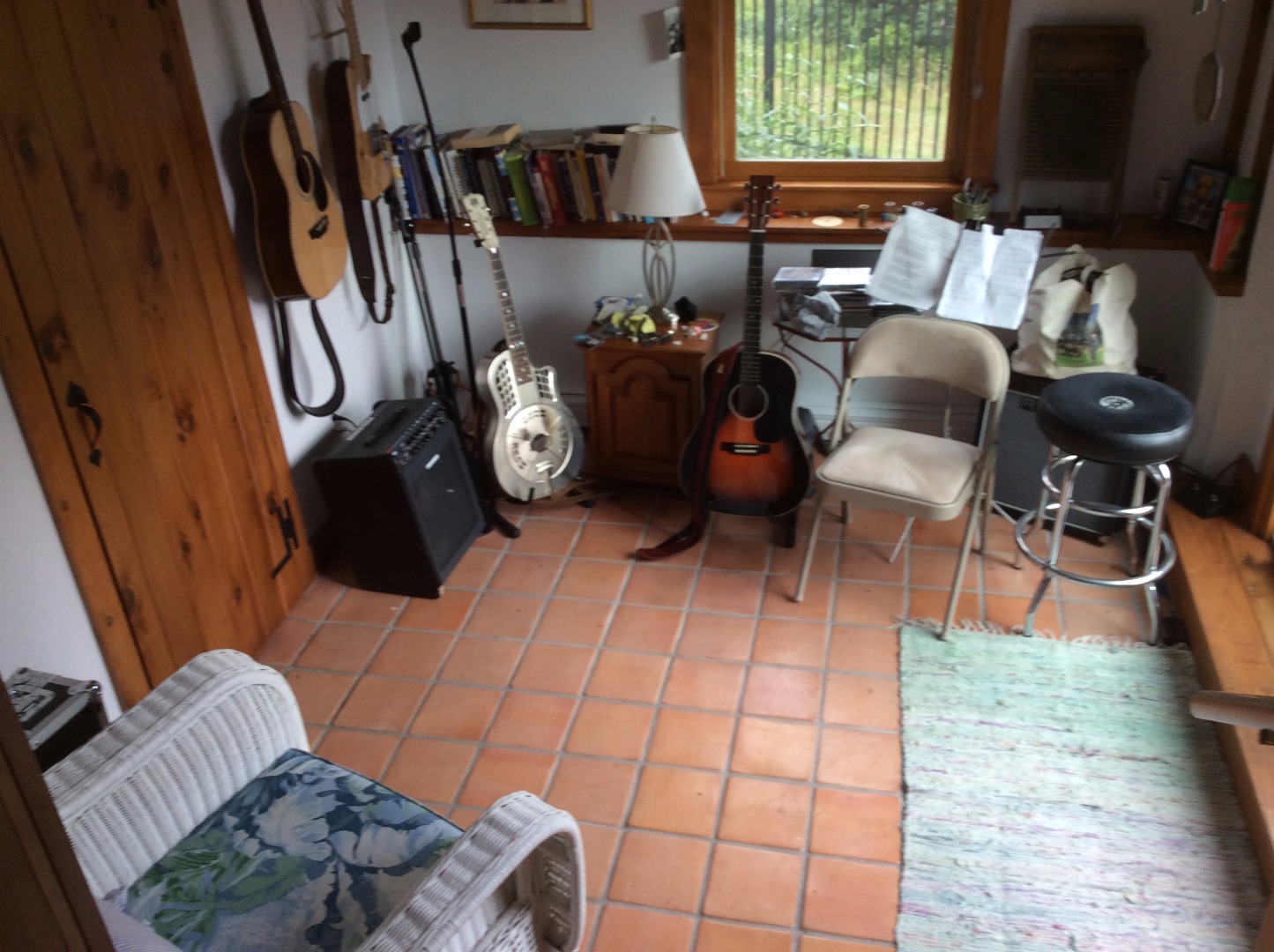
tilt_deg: -31.3
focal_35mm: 32
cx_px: 637
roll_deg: +6.0
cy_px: 476
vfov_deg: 44.1
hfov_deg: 56.9
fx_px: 1176
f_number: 2.4
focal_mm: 3.3
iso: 32
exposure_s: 1/24
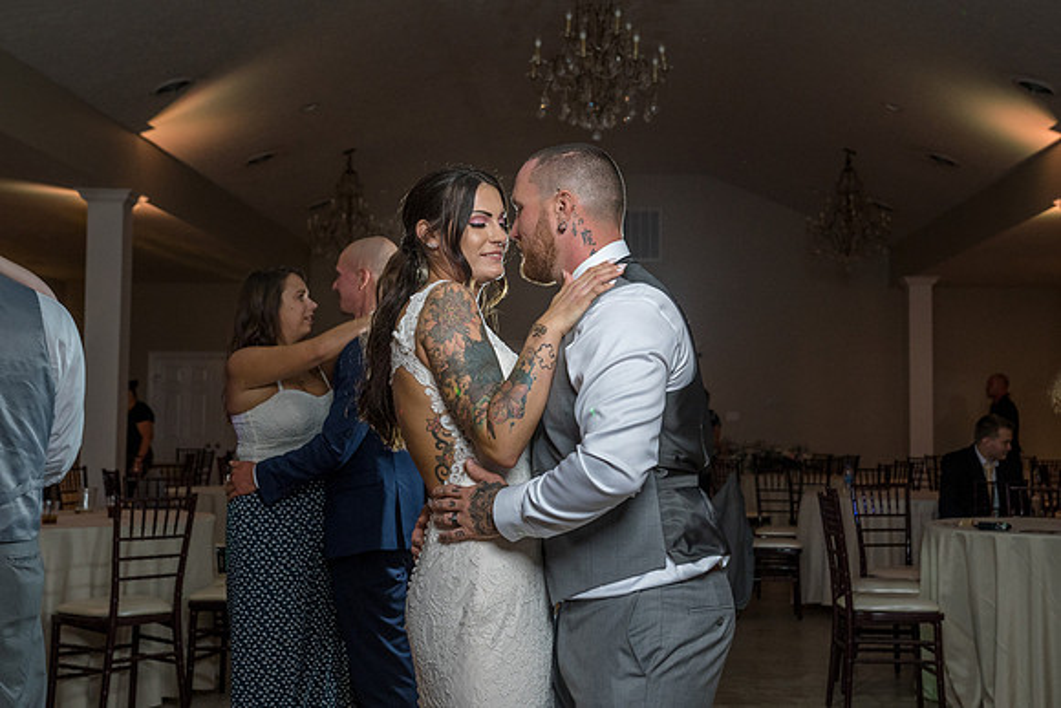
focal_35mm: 52
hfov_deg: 38.1
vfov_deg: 26.0
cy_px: 332
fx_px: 1536
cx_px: 578
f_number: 5.6
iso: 2000
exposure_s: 1/200
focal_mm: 46
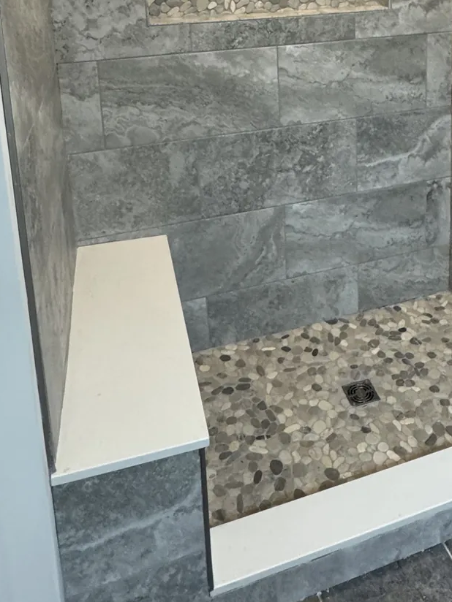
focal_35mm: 34
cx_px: 307
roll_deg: +2.0
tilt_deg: -10.4
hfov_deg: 41.2
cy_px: 45
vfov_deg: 47.7
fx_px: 592
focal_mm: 2.2
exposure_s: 1/60
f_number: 2.2
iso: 320
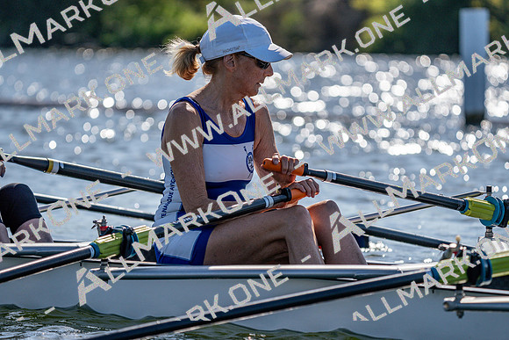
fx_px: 3762
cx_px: 254
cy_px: 170
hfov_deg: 7.7
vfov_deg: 5.2
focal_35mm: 266
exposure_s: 1/2000
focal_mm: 266
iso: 200
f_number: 5.6
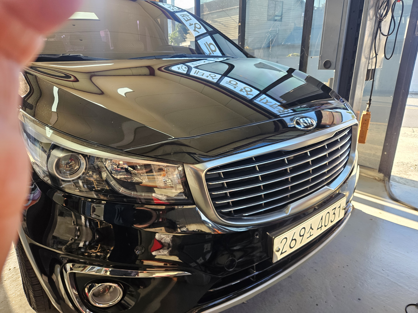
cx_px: 209
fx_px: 278
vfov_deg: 58.9
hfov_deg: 73.9
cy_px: 156
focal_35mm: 23
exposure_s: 1/120
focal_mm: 5.4
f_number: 1.8
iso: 160
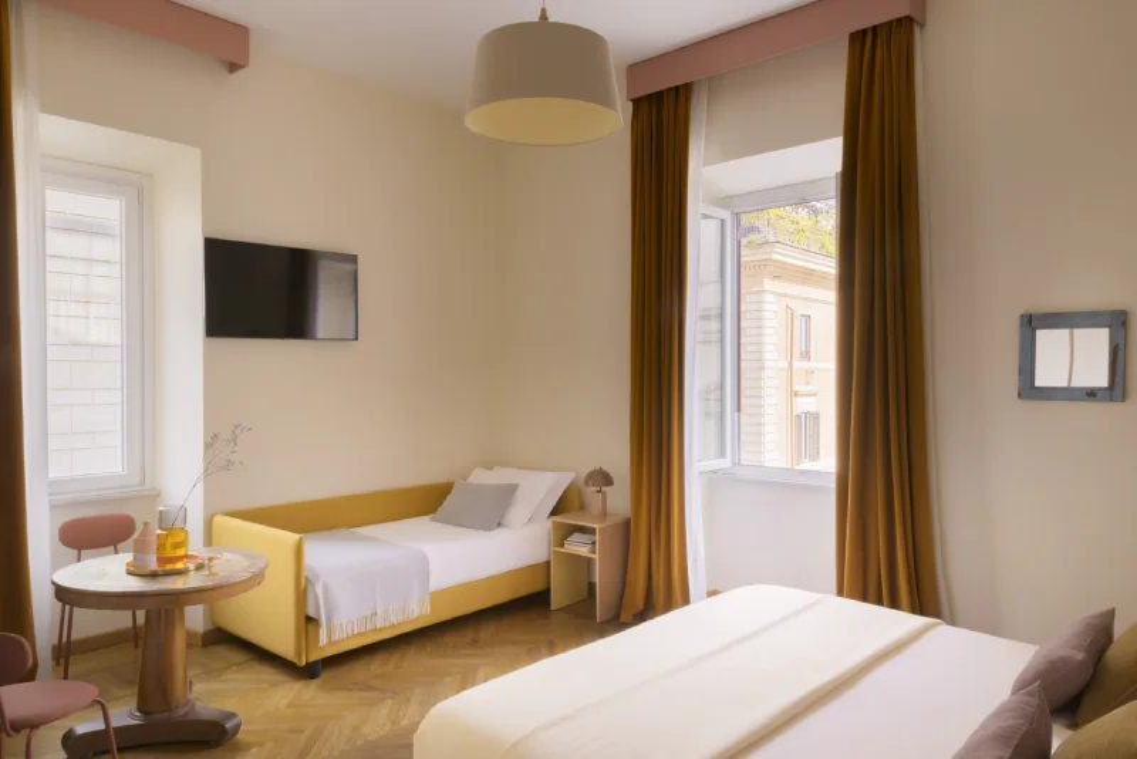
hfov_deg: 73.7
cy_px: 380
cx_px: 568
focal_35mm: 24
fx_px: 758
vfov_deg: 53.2
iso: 400
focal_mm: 24
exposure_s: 1/80
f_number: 20
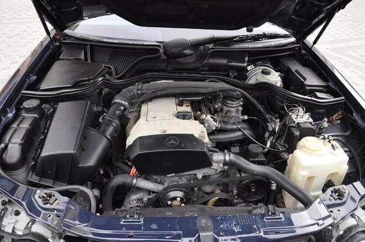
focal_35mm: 27
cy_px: 121
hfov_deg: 67.5
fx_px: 273
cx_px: 182
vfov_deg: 47.8
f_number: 6.3
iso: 640
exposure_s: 1/200
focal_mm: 18
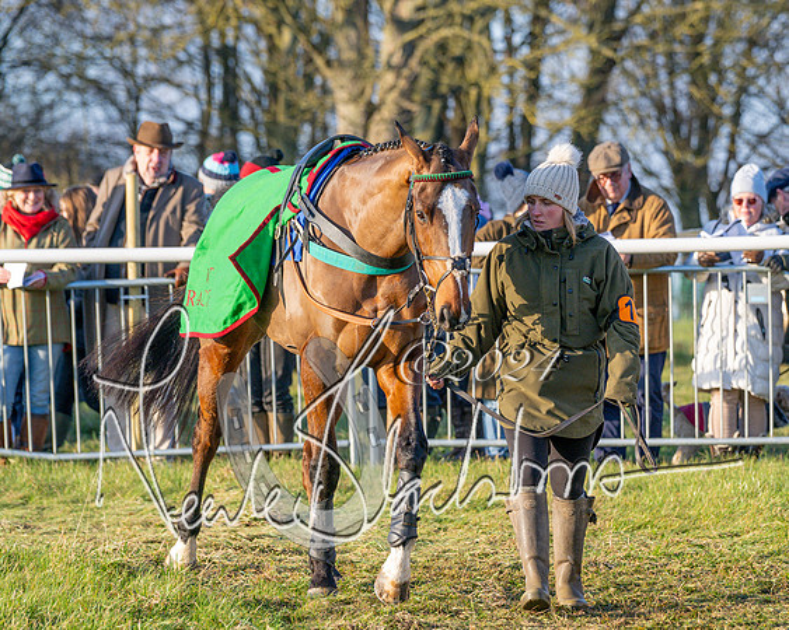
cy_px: 306
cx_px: 502
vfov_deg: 5.6
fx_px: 6401
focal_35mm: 274
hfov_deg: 7.1
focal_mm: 150
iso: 400
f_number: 4
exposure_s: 1/1000
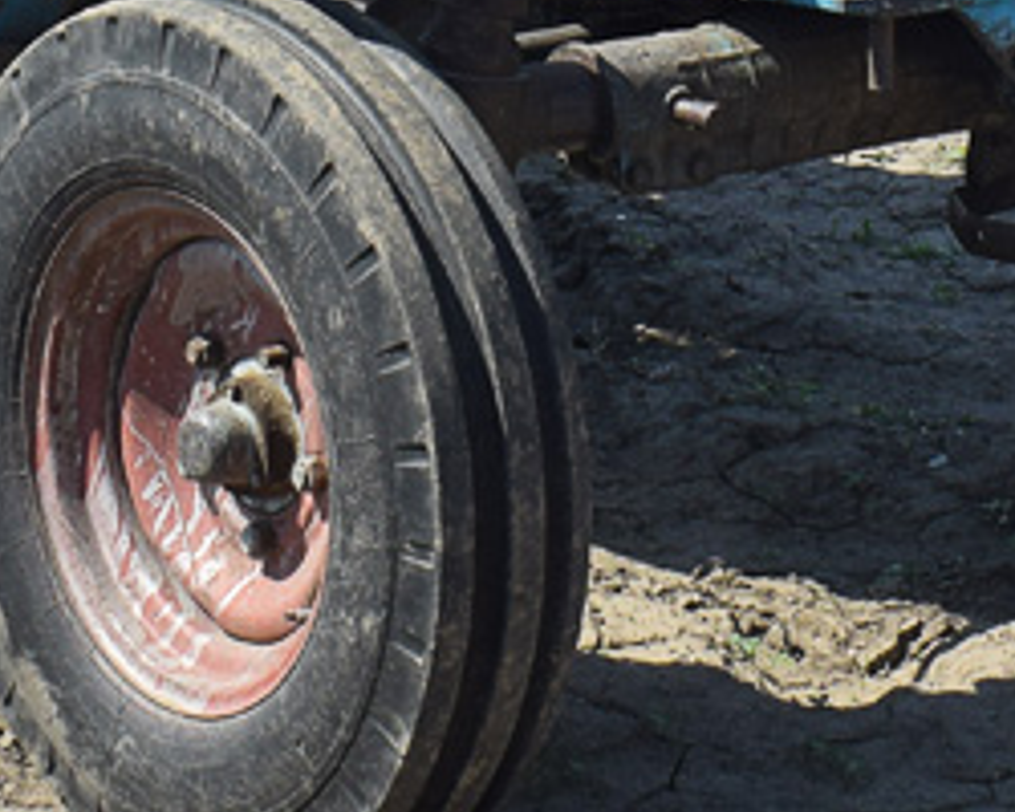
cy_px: -617
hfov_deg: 12.4
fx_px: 4664
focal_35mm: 155
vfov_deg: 9.5
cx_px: 313
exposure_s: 1/800
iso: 200
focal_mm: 23
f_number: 6.3
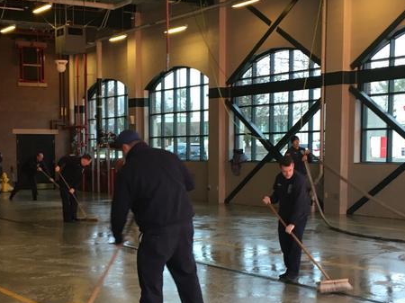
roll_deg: -0.6
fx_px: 772
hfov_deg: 29.3
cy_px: 227
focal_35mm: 66
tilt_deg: -4.5
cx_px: 152
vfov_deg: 22.0
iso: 50
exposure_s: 1/30
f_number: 2.2
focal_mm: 4.15
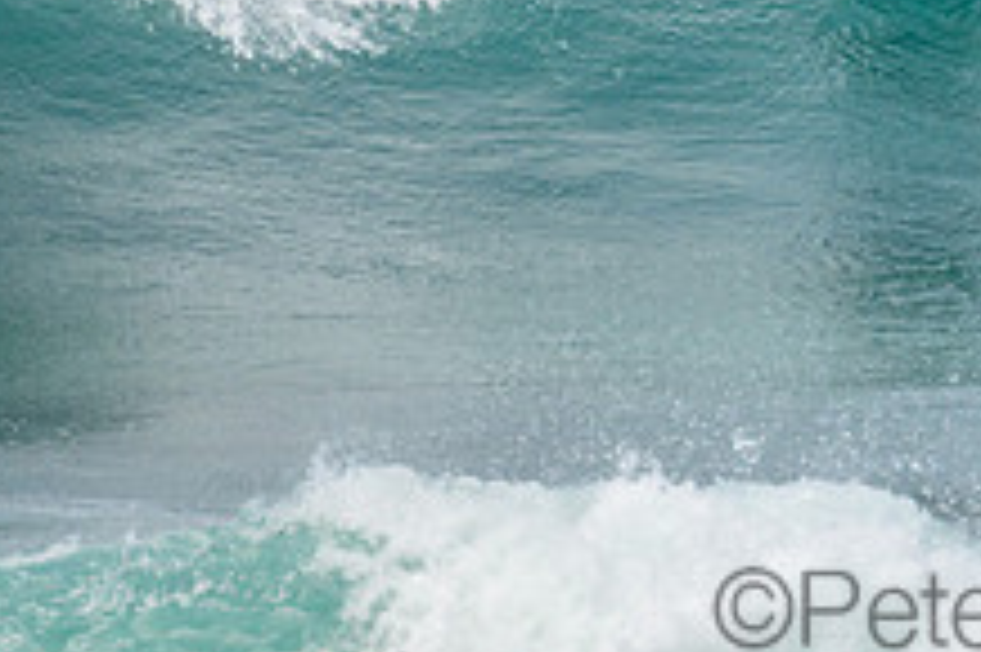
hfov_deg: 1.0
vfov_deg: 0.6
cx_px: 1062
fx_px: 57997
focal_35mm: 2130
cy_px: -137
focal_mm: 800
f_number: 11
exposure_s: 1/2000
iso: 1000
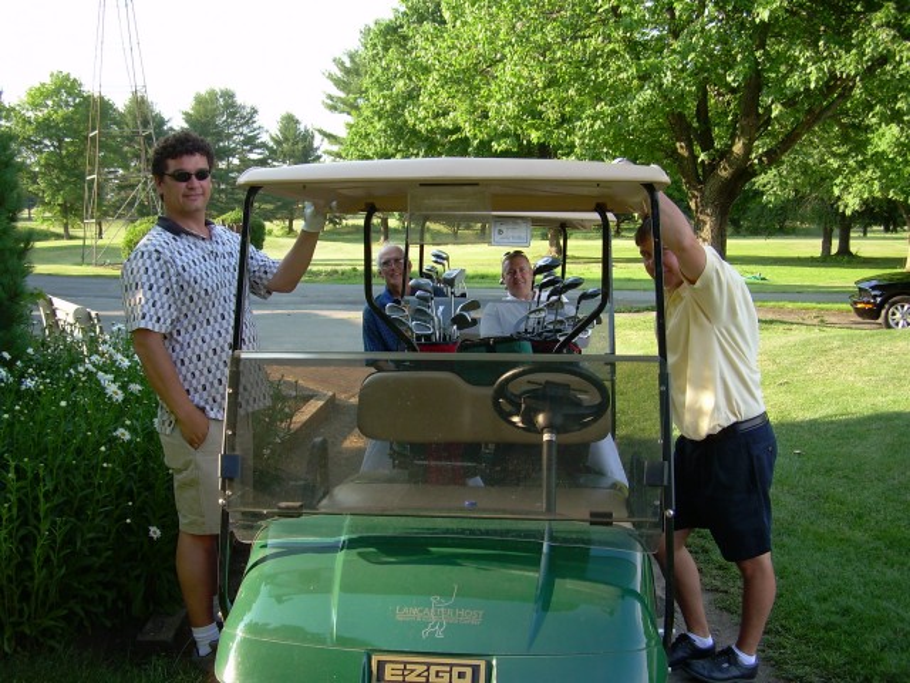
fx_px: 999
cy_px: 342
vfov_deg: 37.7
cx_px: 455
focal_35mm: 38
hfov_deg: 49.0
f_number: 2.8
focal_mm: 6.3
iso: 50
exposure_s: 1/162
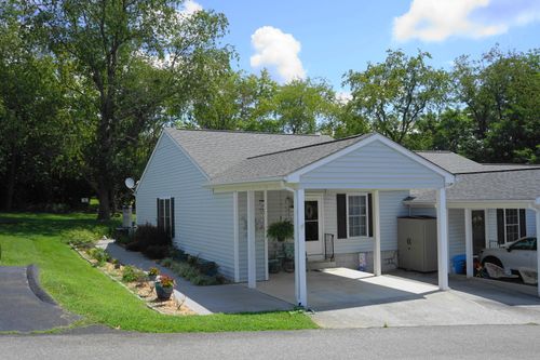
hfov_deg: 55.8
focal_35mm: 34
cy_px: 180
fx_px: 510
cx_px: 270
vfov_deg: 38.9
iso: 100
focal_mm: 34
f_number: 11
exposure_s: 1/125
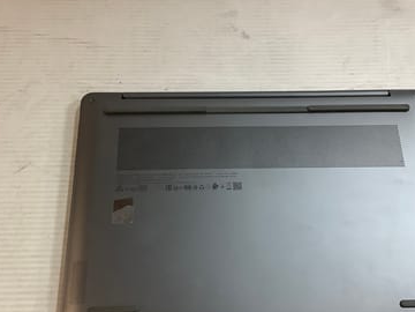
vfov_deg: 33.5
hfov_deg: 43.8
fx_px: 516
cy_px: 189
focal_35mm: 43
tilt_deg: -62.3
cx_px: 227
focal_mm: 3.3
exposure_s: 1/50
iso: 125
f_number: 2.4
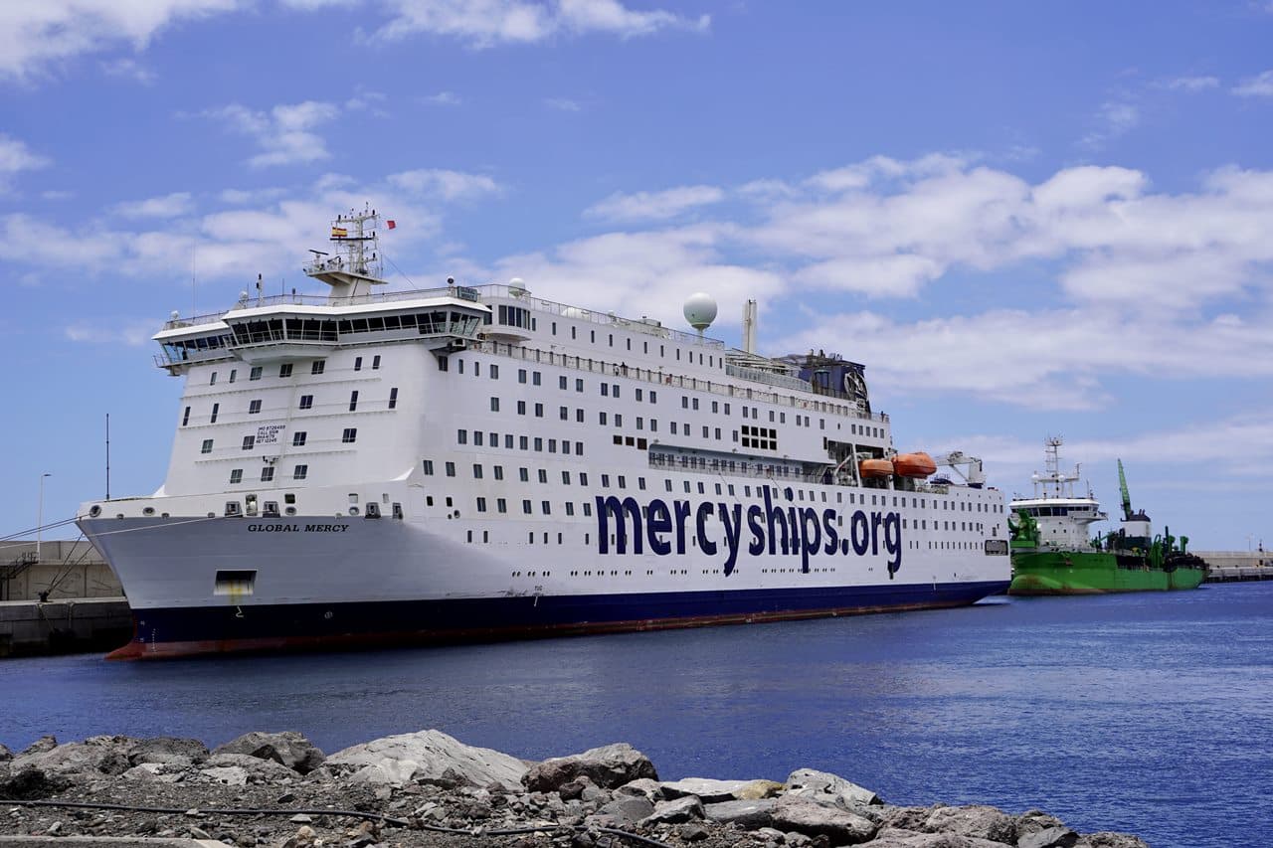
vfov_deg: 27.0
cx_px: 636
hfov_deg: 39.6
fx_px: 1768
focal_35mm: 50
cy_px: 424
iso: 100
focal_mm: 50
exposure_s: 1/1000
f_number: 5
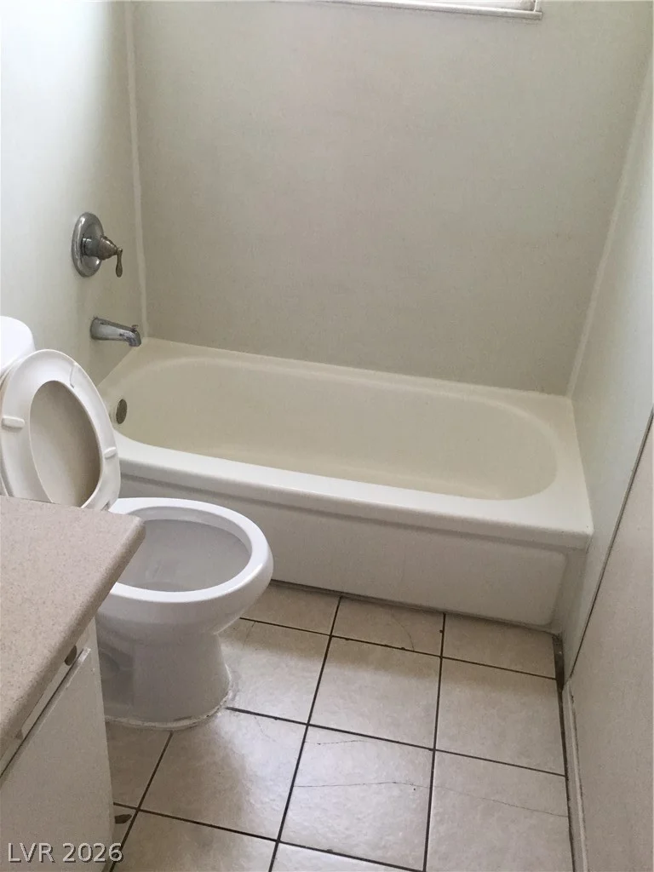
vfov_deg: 58.4
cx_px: 327
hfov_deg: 45.4
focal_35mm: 31
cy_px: 436
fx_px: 781
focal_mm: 3.3
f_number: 2.4
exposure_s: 1/30
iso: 40
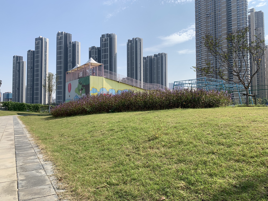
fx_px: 201
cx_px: 134
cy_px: 100
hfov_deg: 67.3
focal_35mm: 26
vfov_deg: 53.1
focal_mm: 4.25
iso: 25
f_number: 1.8
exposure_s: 1/2160
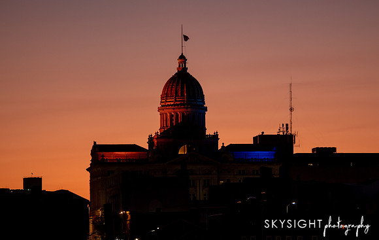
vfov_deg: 5.4
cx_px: 210
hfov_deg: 8.6
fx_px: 2525
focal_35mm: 244
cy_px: 92
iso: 640
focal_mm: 100
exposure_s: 1/50
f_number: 4
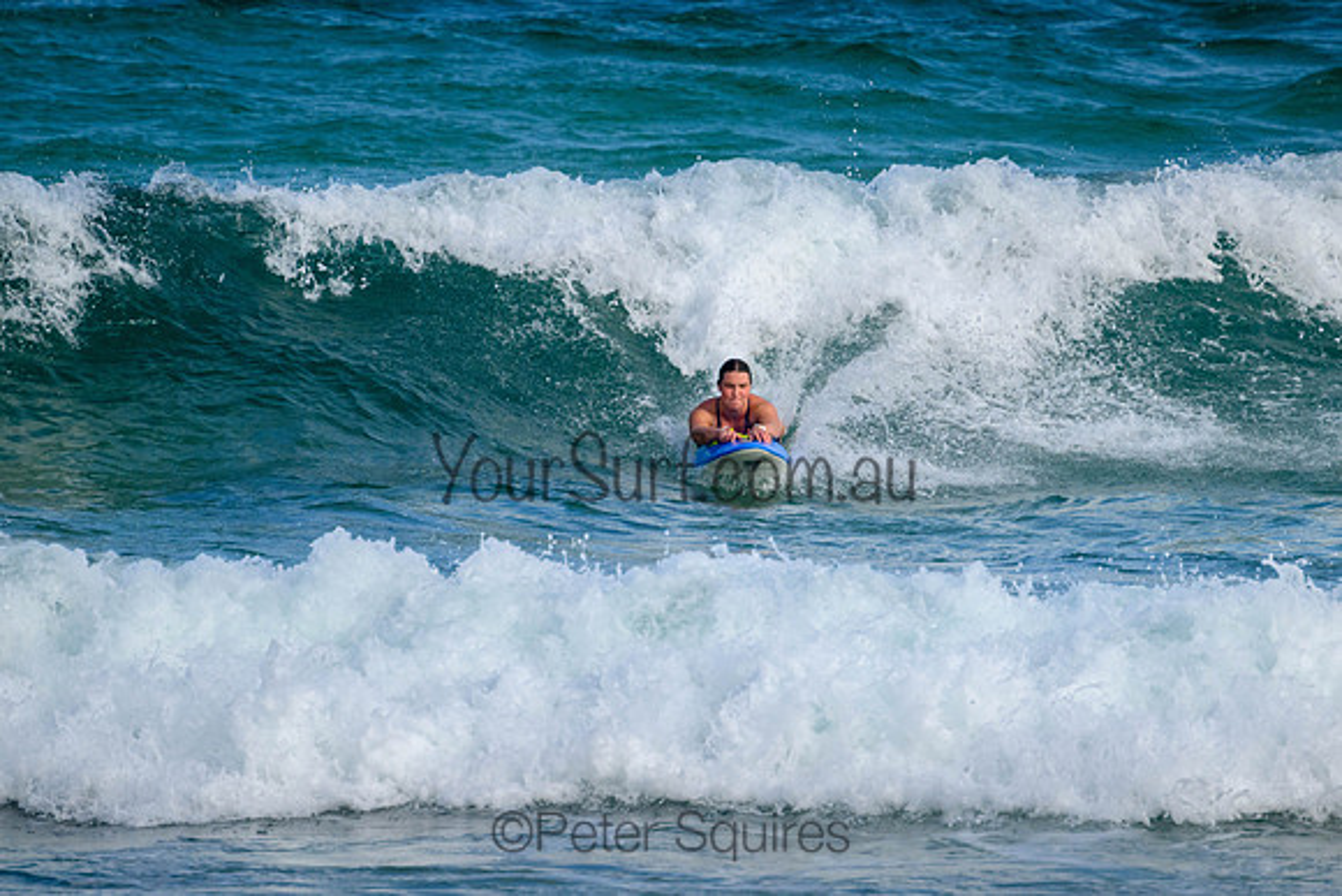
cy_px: 448
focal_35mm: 901
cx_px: 755
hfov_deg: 2.3
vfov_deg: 1.5
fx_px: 33582
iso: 1000
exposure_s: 1/2000
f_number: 11
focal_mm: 800
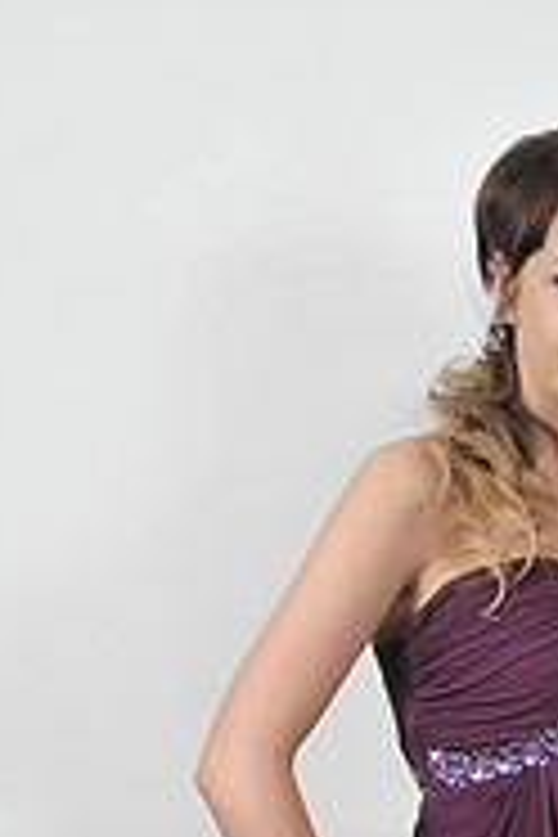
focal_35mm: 125
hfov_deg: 10.7
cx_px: 742
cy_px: 1026
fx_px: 2906
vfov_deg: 15.7
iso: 1000
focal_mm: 40
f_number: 7.1
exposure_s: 1/160
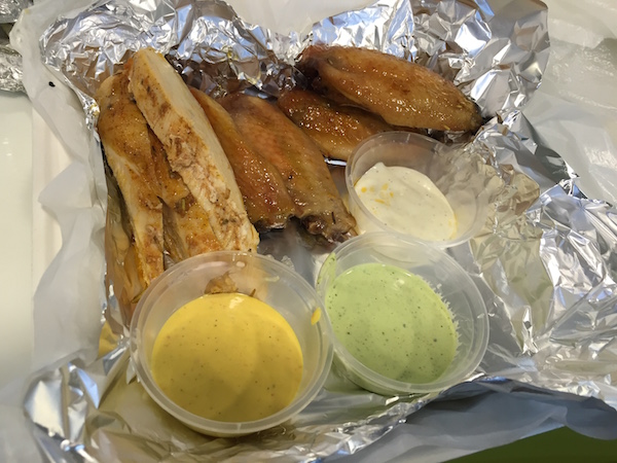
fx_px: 517
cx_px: 308
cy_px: 232
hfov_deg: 61.7
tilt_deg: -50.2
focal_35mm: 29
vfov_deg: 48.2
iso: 40
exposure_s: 1/33
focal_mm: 4.15
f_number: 2.2
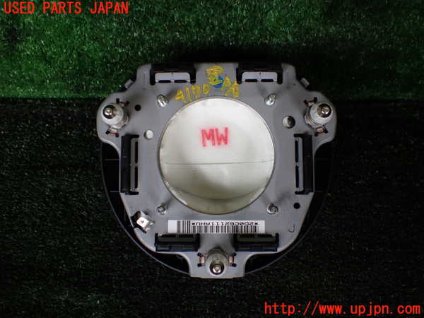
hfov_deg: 60.0
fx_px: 367
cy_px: 159
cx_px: 212
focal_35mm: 30
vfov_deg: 46.8
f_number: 2.3
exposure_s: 1/160
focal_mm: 5.4
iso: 100
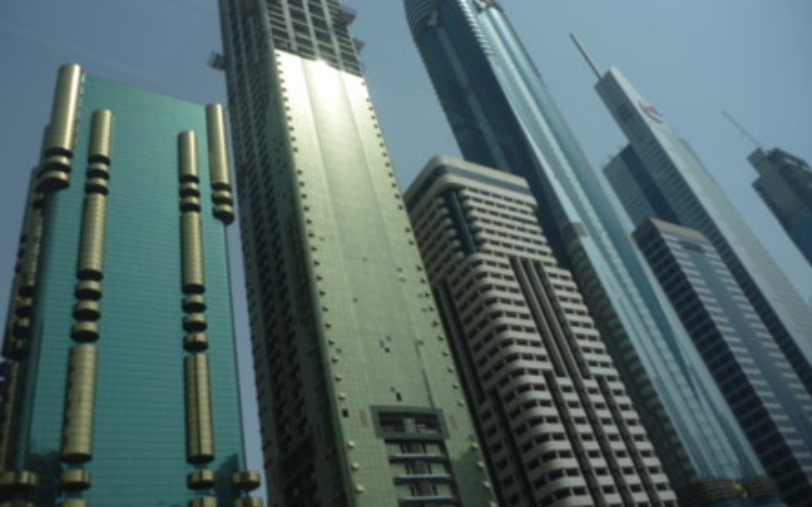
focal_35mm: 30
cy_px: 221
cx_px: 403
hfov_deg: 62.9
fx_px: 664
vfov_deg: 41.7
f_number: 10
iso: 80
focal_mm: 4.9
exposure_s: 1/200
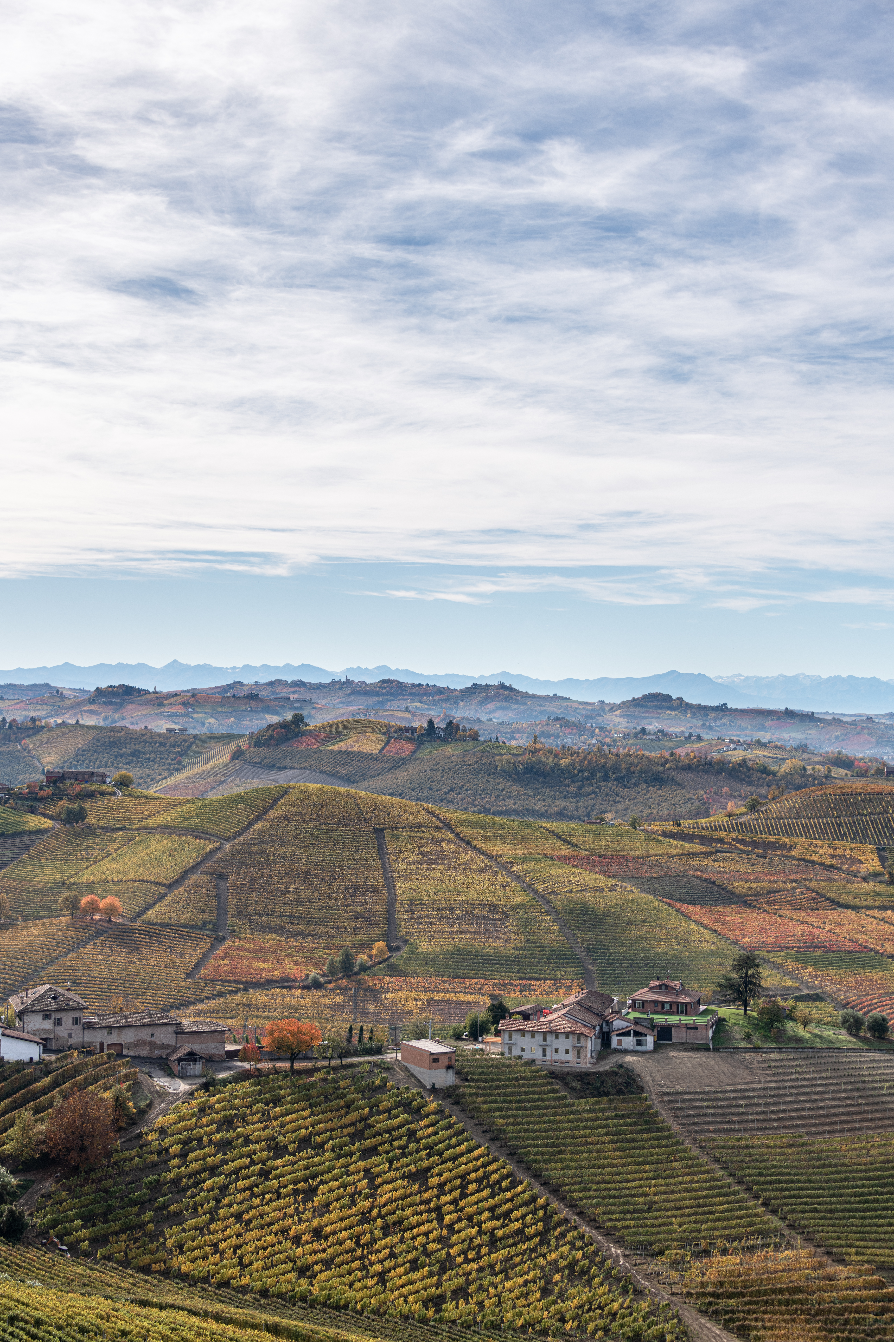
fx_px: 1788
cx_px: 447
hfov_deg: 28.1
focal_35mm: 48
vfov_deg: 41.1
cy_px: 671
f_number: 9
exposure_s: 1/320
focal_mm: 48
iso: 64
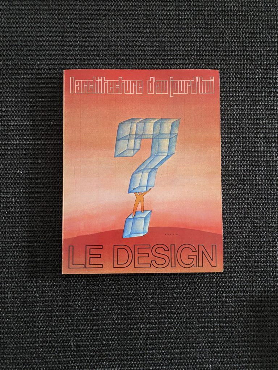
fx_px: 278
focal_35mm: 26
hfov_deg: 53.1
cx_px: 139
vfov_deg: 67.3
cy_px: 185
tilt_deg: -88.3
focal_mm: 4.25
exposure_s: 1/60
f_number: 1.8
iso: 250
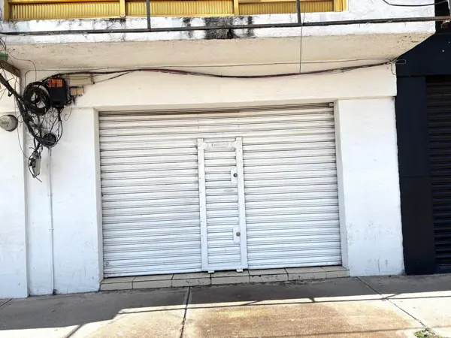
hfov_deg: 67.3
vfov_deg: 53.1
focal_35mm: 26
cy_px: 169
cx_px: 226
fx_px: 339
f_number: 1.6
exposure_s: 1/2571
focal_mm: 5.96
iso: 50
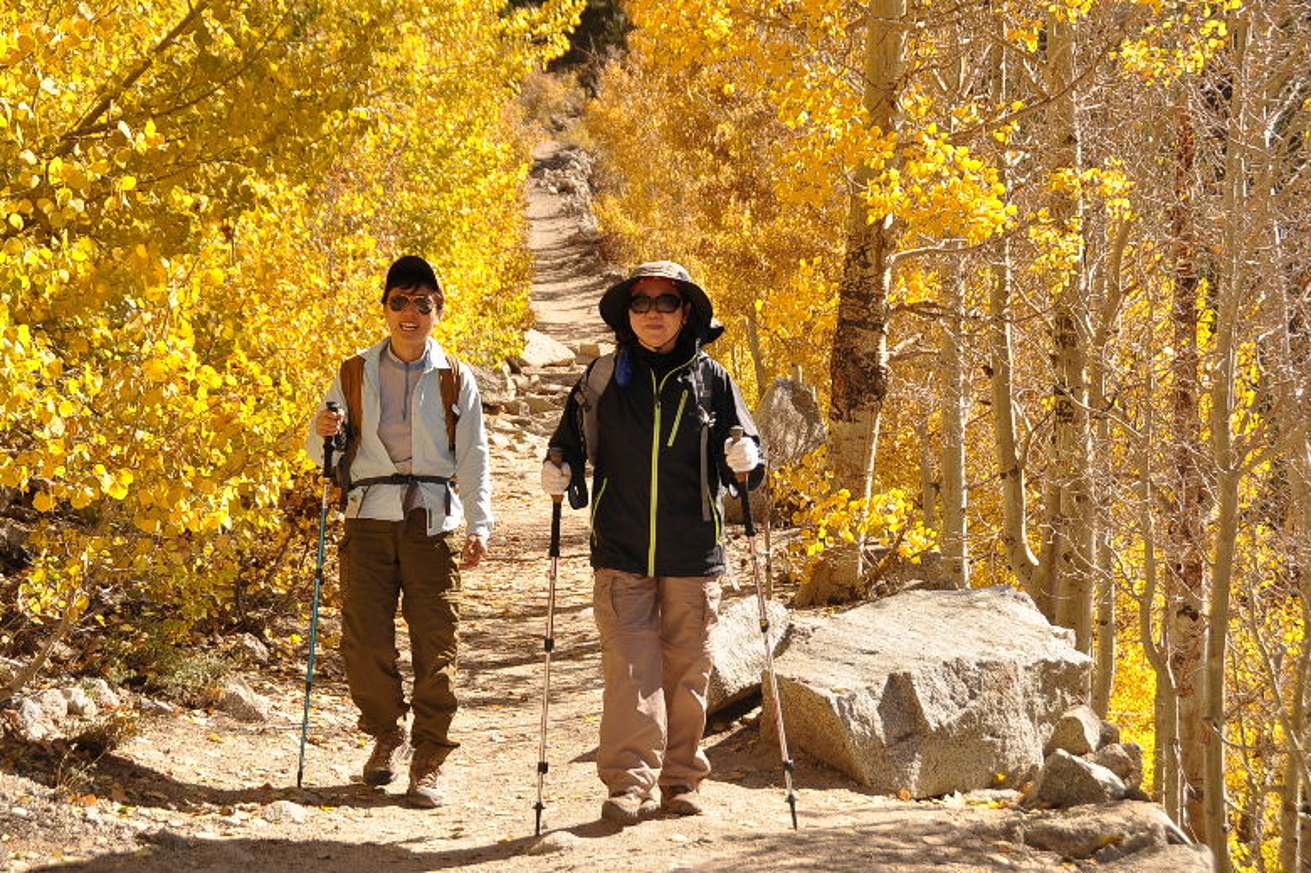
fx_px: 2839
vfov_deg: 17.5
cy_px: 436
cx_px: 656
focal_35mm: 78
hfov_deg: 26.0
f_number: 8
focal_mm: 52
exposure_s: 1/400
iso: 200
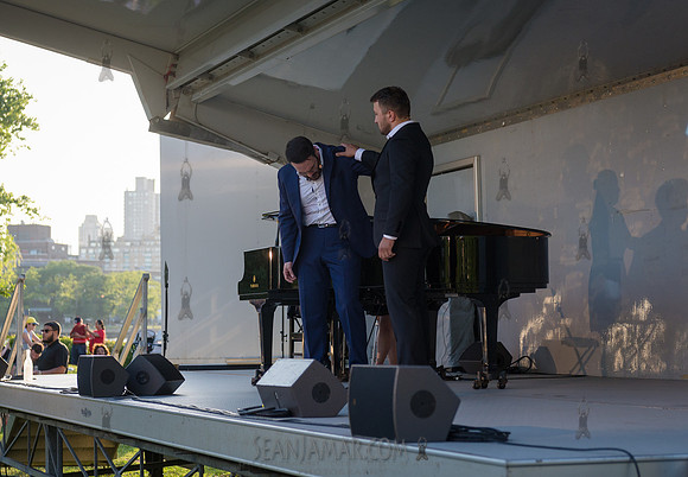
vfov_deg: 18.3
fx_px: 1481
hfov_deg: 26.1
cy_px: 207
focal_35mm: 77
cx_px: 300
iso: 500
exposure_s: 1/1250
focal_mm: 60
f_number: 3.5
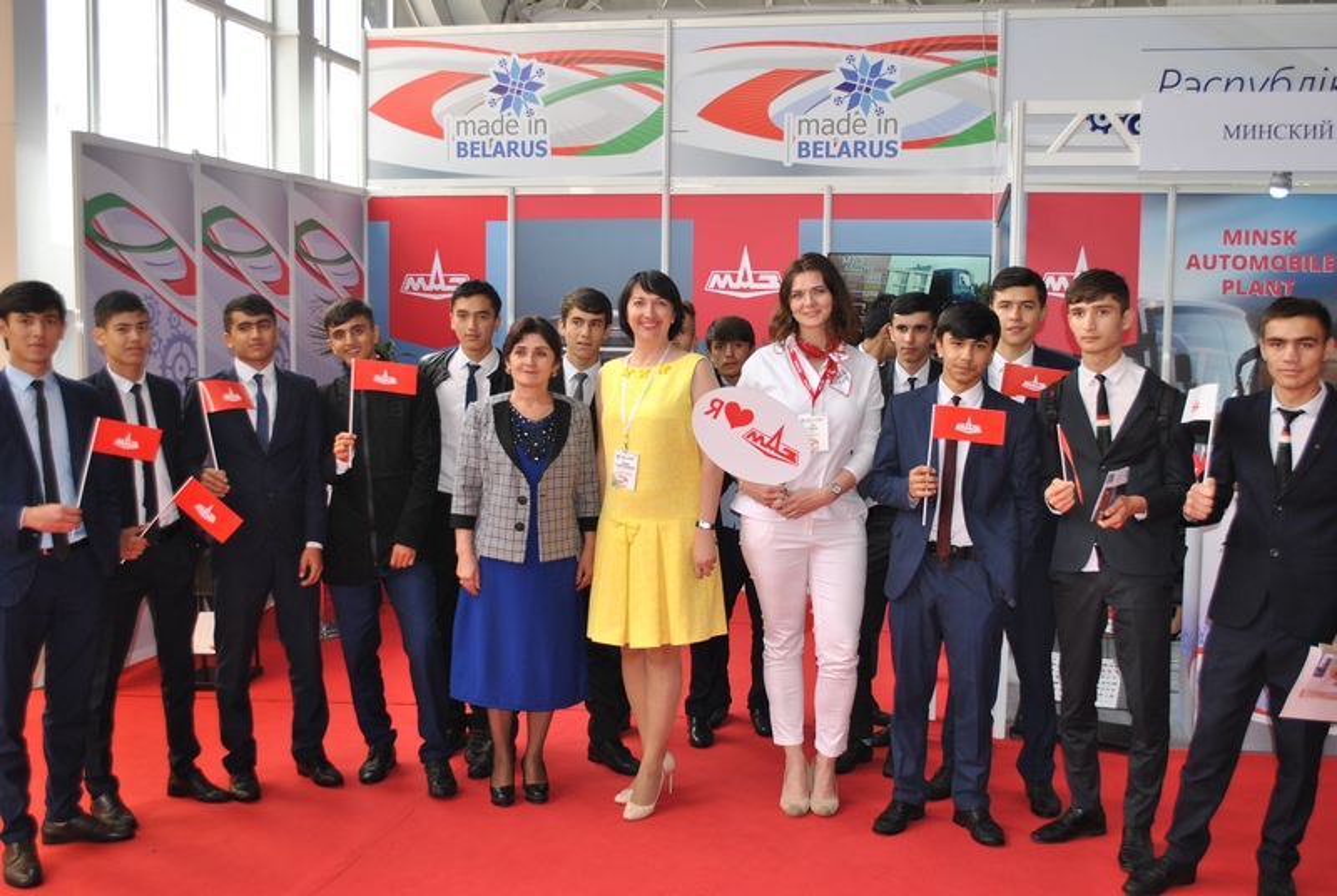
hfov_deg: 49.5
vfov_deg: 34.3
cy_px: 448
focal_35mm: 39
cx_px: 668
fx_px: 1451
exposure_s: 1/80
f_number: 4.2
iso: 200
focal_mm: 26
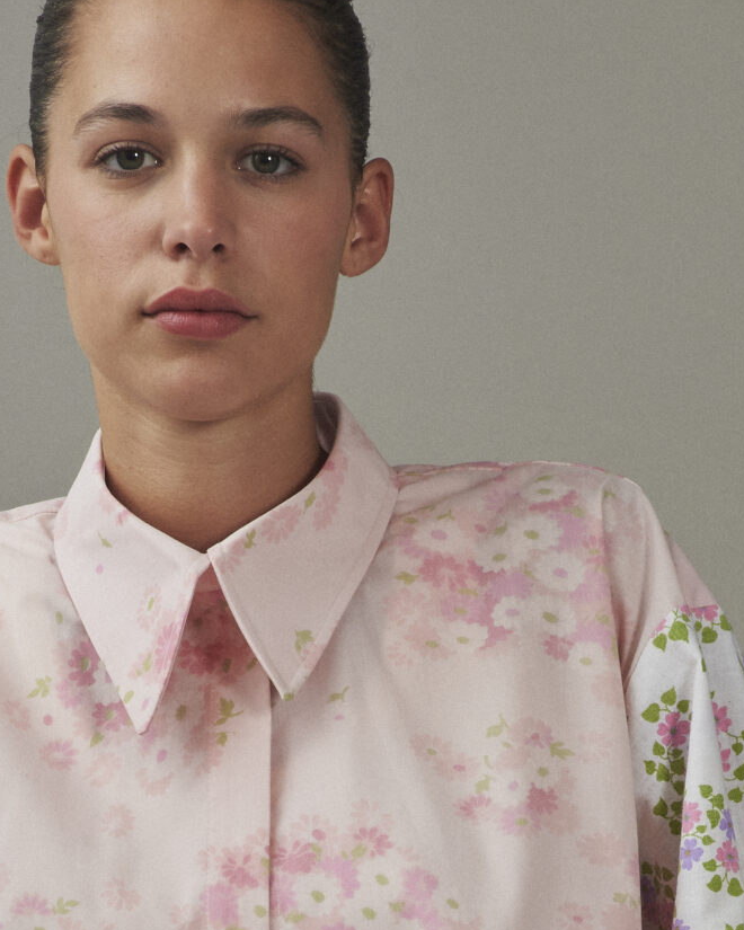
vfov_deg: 6.3
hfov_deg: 5.1
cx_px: 359
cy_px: 1269
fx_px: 8422
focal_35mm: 306
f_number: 11
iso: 200
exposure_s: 1/160
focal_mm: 105
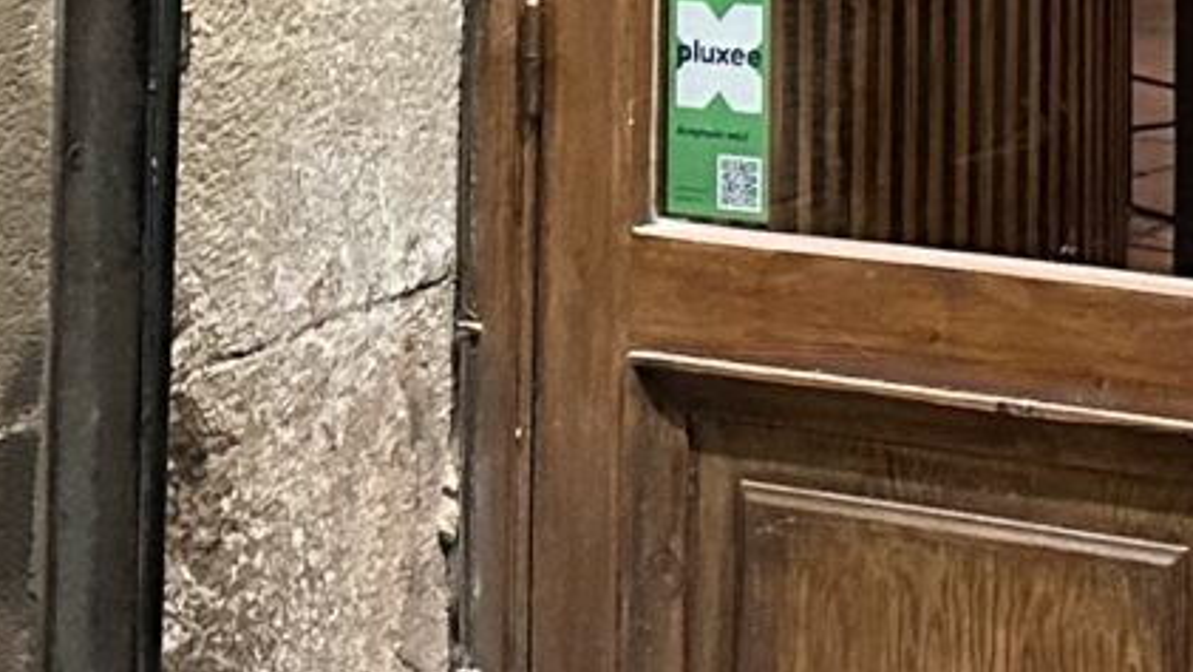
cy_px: -1026
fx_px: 5031
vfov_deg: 7.1
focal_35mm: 159
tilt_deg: +3.5
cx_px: 1247
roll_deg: -0.4
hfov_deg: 13.3
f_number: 1.78
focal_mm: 6.86
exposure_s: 1/50
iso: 400
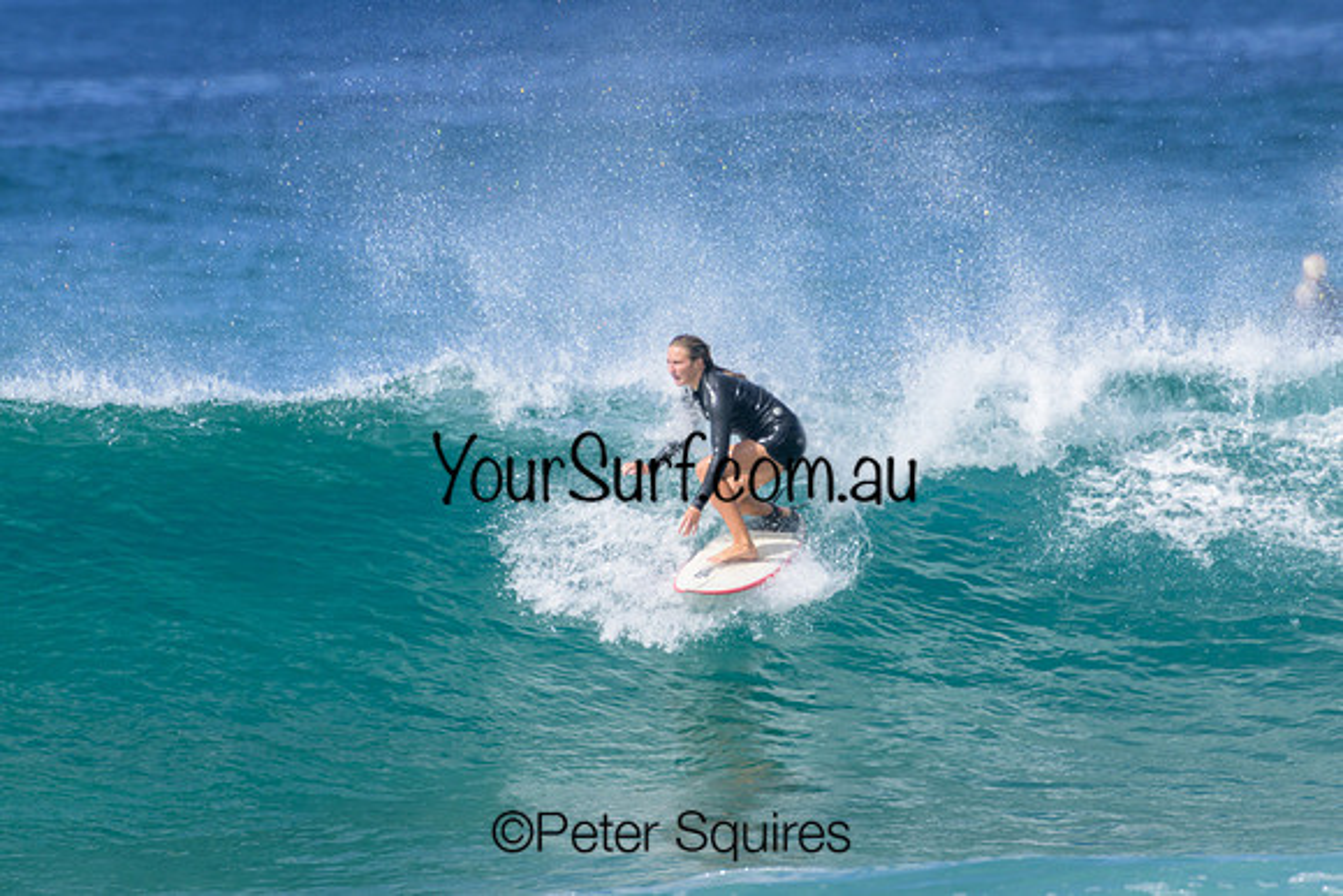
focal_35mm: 800
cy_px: 448
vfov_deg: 1.7
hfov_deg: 2.6
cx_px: 672
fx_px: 29850
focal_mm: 800
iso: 900
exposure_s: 1/2000
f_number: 11
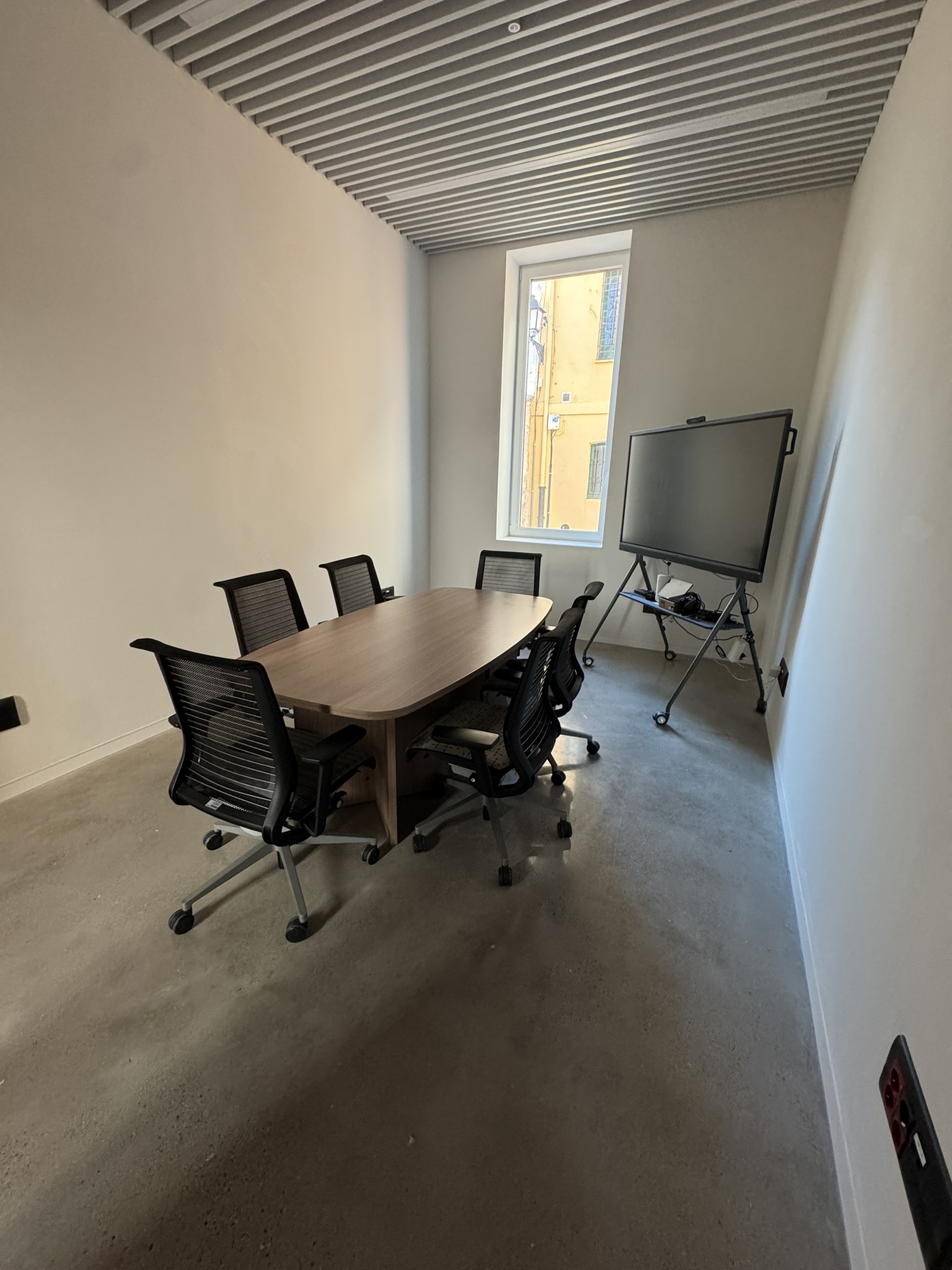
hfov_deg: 85.7
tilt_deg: -16.5
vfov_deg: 102.1
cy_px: 635
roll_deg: -1.2
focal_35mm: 14
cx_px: 476
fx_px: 513
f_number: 2.2
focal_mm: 2.22
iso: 320
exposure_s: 1/64
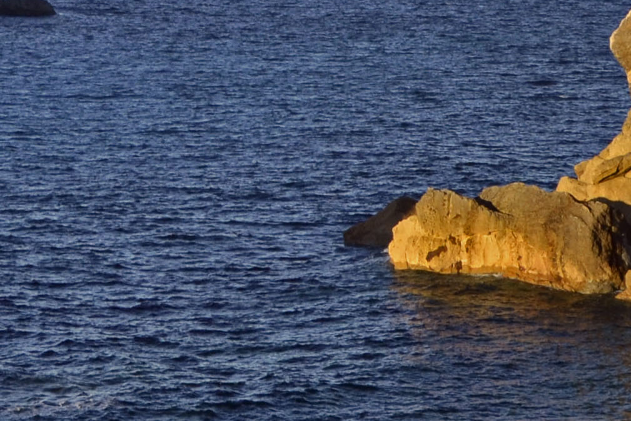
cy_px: 58
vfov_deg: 10.0
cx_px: -5
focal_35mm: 137
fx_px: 2401
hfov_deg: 14.7
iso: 200
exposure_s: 1/100
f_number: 8
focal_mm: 20
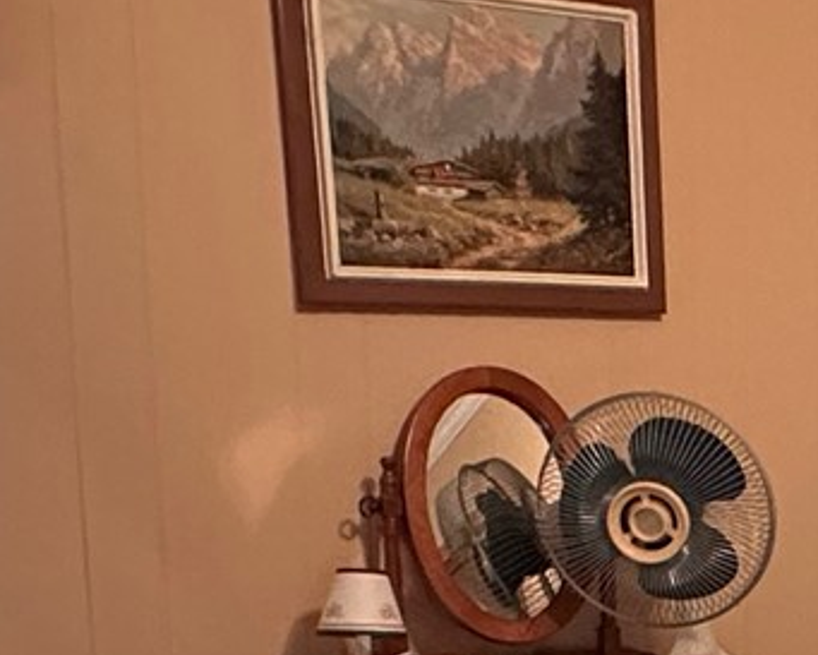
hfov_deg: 21.2
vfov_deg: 17.7
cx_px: 1055
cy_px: 806
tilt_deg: -10.7
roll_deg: -2.3
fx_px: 1986
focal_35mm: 82
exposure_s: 1/60
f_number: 2.2
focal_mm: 2.22
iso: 800
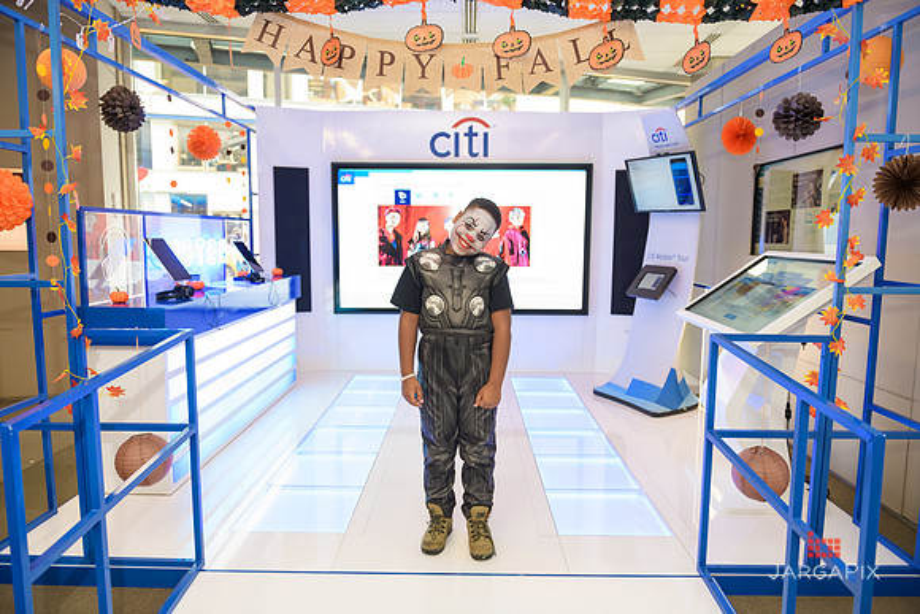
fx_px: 613
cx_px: 460
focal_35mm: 24
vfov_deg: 53.2
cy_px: 307
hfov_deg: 73.7
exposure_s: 1/125
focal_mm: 24
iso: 800
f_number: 3.2
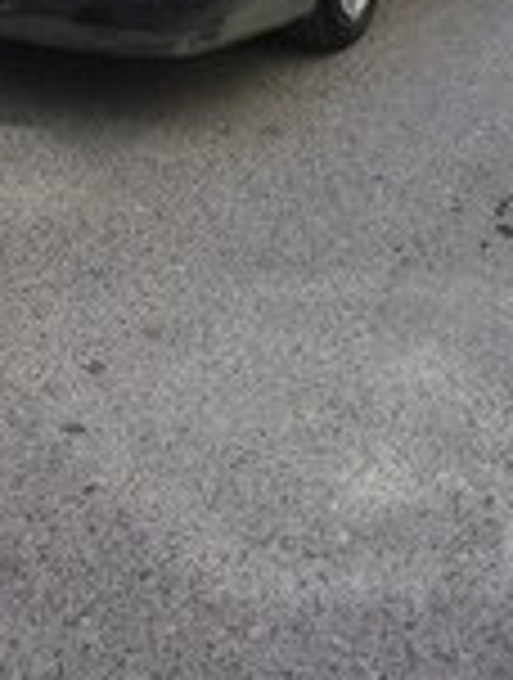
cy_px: -212
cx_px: 126
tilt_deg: -13.1
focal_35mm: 95
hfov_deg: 15.6
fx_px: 1869
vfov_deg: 19.0
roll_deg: -0.5
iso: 32
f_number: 2.2
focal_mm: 4.15
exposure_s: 1/733
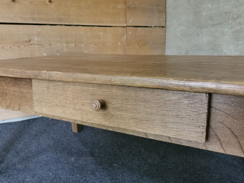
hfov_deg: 58.4
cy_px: 92
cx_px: 122
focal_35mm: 31
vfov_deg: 45.4
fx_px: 219
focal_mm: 5.58
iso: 160
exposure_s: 1/100
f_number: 1.8
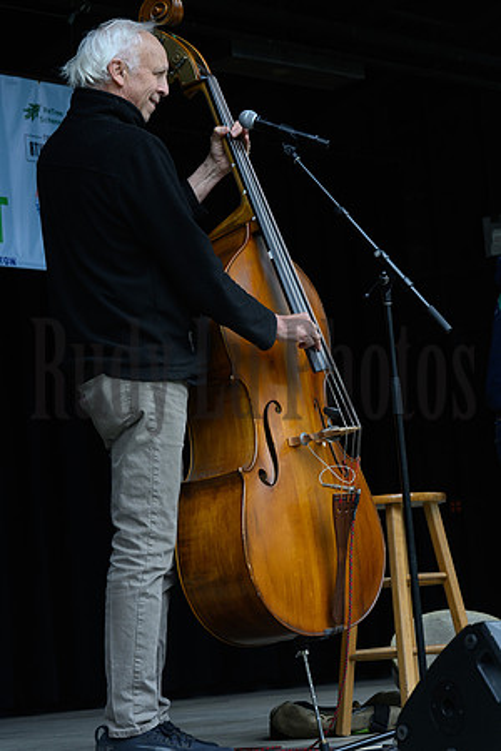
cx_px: 250
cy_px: 376
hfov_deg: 14.0
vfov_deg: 20.8
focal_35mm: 98
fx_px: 2046
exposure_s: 1/250
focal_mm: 98
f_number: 8
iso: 800
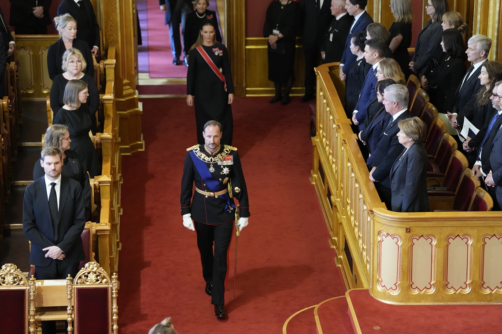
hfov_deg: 16.8
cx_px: 251
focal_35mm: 122
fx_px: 1701
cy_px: 167
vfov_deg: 11.2
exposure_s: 1/250
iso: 5000
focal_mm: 122
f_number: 2.8
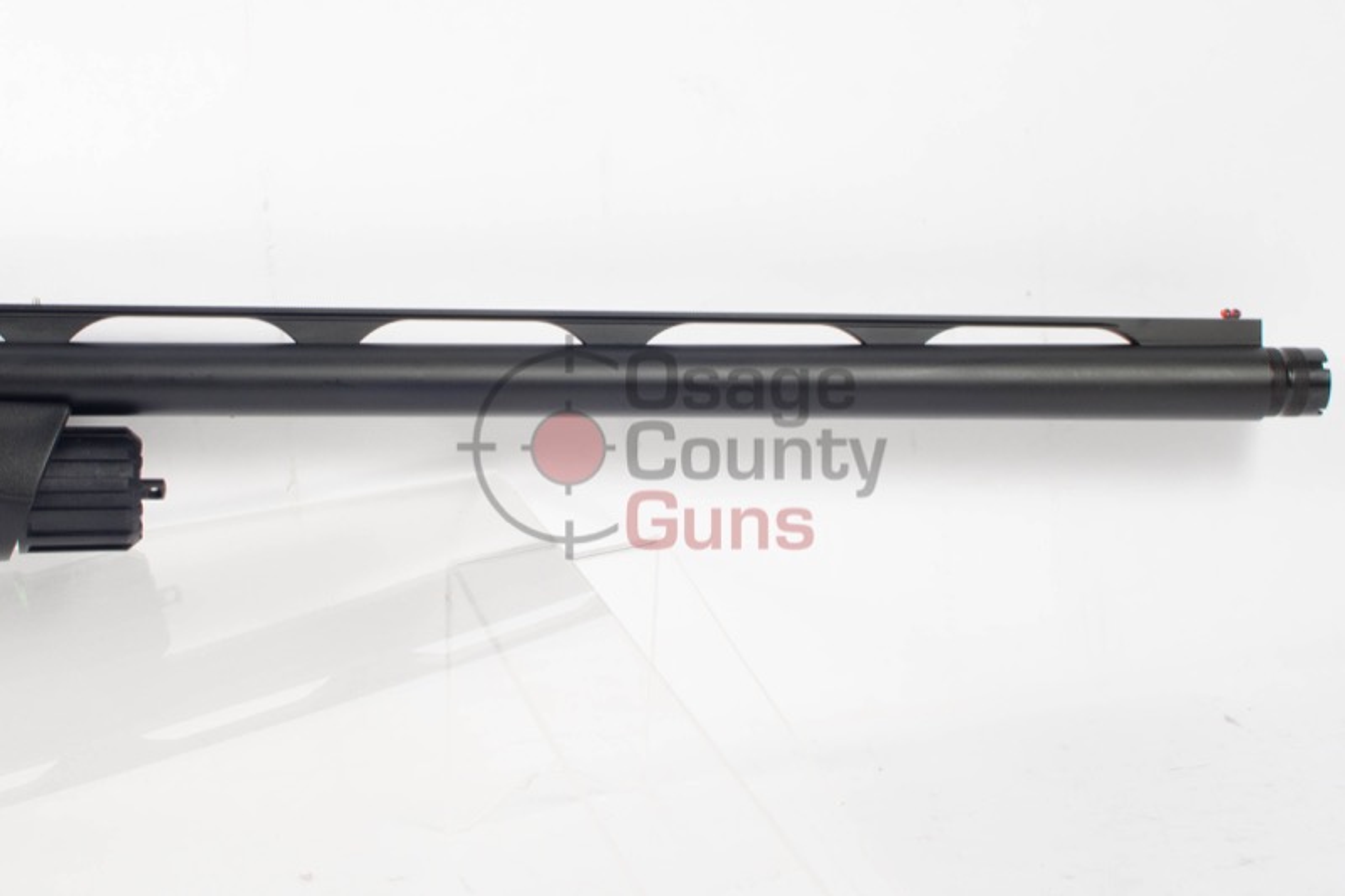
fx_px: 1961
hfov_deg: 37.9
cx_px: 672
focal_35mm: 52
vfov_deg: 25.7
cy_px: 448
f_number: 10
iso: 200
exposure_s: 1/200
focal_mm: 35
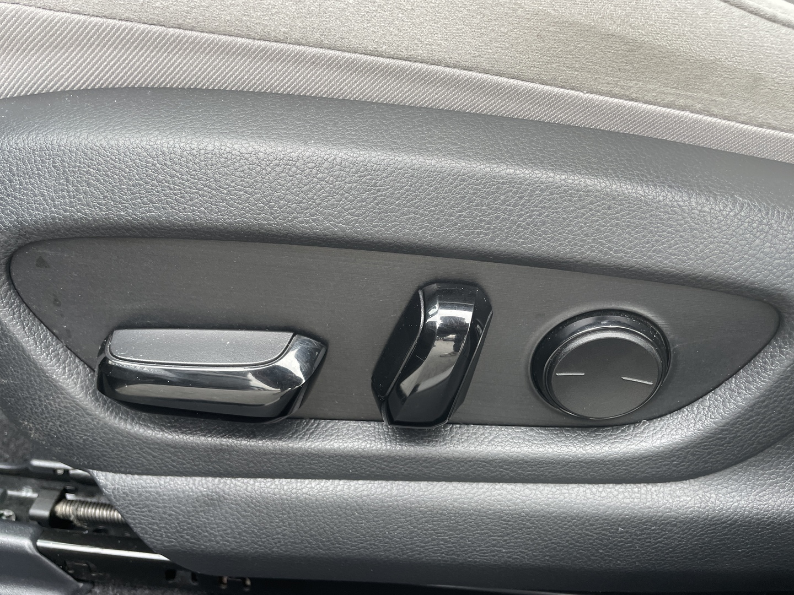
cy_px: 298
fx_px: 596
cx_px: 397
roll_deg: -0.2
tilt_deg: -31.4
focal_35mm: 26
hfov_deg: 67.3
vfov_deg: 53.1
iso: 64
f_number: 1.6
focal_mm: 4.2
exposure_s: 1/121
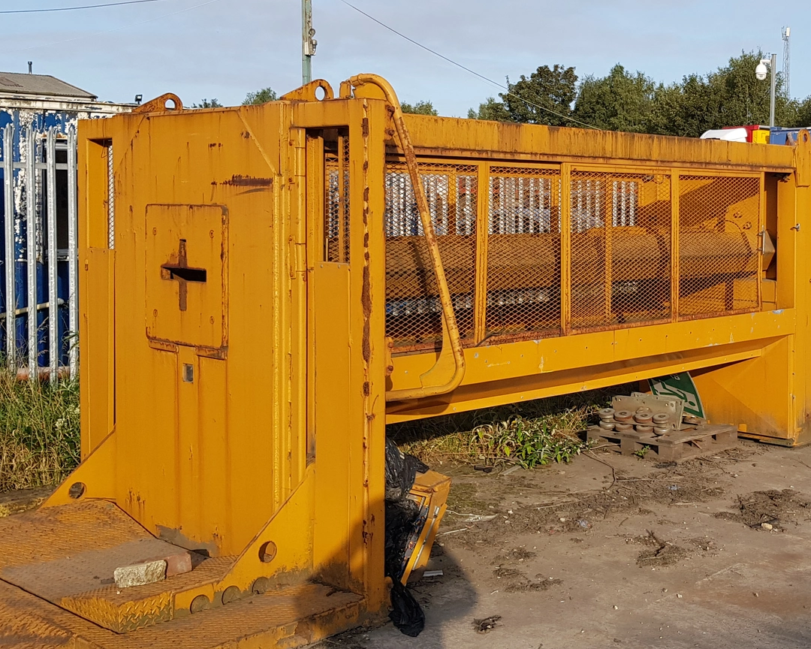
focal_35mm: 47
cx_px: 612
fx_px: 1128
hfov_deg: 38.5
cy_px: 272
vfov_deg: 32.0
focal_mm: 4.2
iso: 40
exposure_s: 1/1448
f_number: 1.7
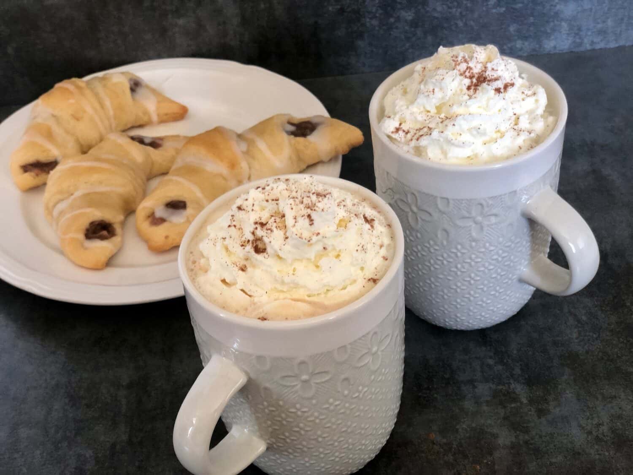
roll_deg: +7.0
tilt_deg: -43.1
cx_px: 316
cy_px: 238
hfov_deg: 36.8
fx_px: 951
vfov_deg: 28.0
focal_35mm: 52
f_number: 2.4
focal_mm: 6
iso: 100
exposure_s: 1/40
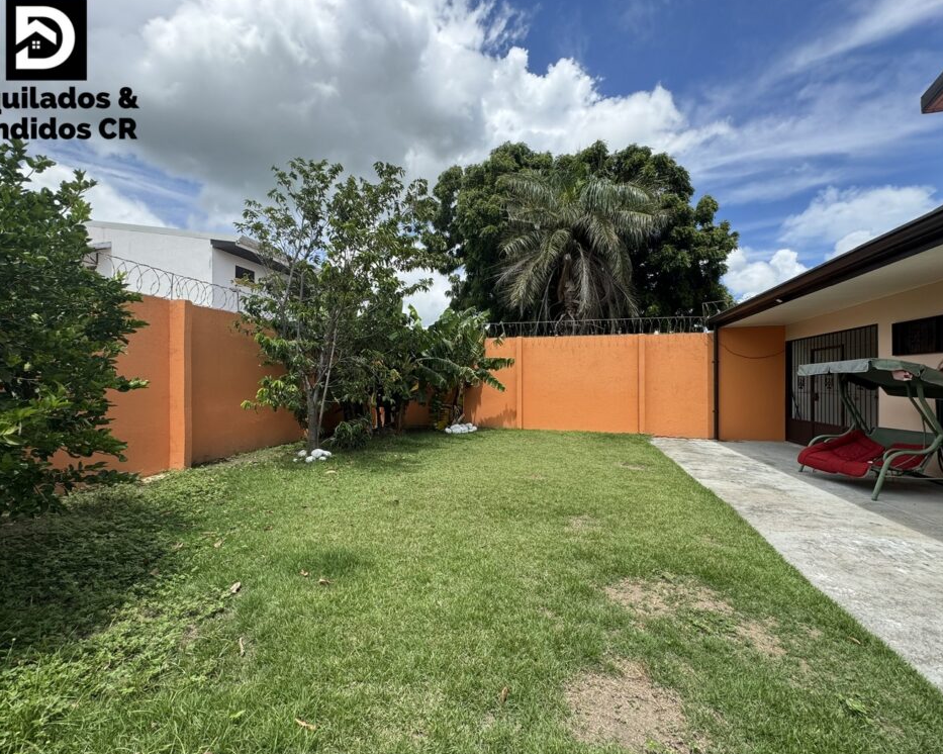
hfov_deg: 96.8
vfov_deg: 84.0
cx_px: 467
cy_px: 381
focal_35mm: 15
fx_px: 419
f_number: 2.2
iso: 50
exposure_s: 1/932
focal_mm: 2.22
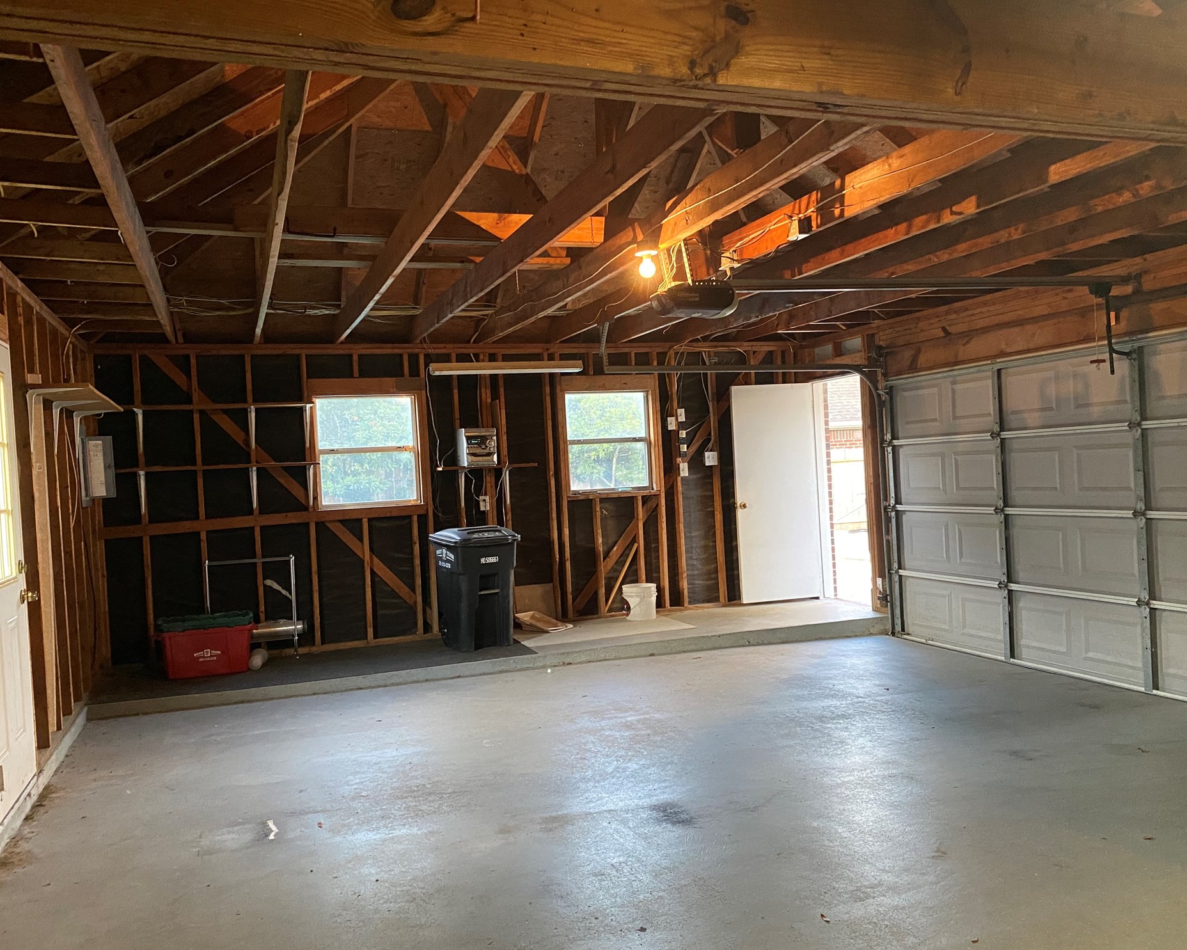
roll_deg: +2.5
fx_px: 984
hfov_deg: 62.2
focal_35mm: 28
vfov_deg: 51.5
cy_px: 481
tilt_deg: +0.5
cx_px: 584
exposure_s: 1/40
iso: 500
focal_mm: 4.25
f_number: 1.8
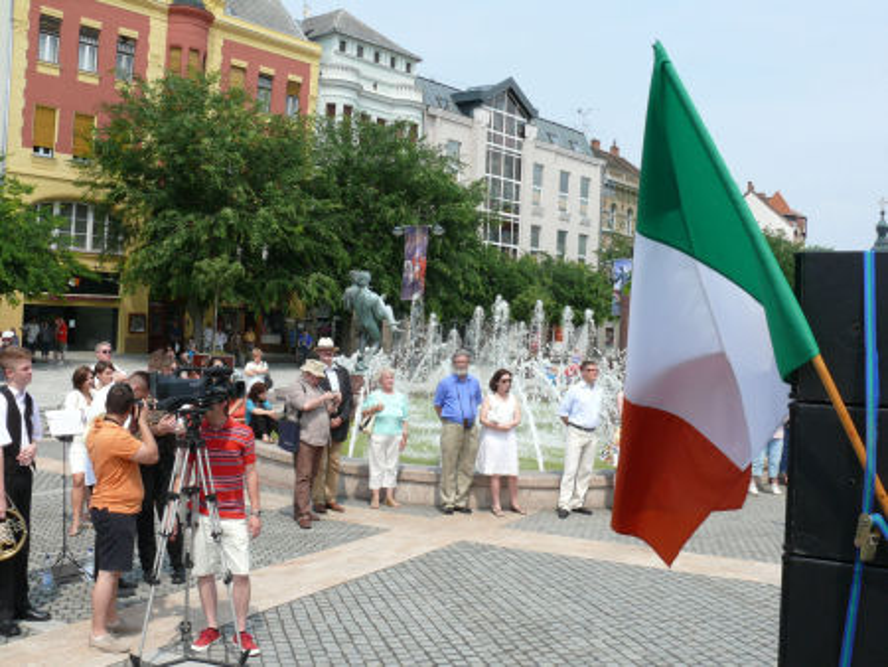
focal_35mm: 35
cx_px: 444
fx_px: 898
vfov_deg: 40.7
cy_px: 334
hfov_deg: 52.6
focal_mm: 7.4
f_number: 5.6
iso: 100
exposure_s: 1/500
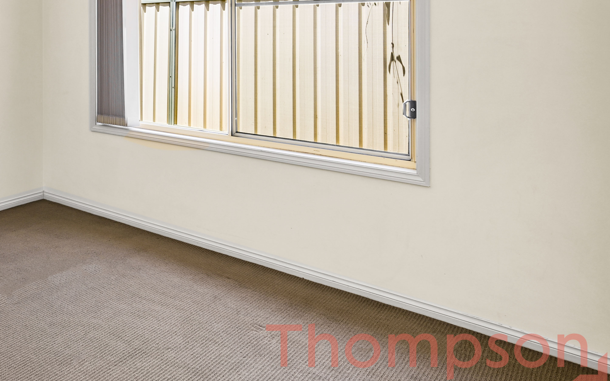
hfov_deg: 53.1
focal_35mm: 30
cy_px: 54
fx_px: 499
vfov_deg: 39.4
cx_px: 35
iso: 100
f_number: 7.1
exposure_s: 1/13
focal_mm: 14
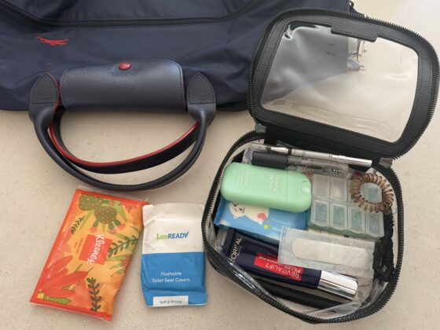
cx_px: 220
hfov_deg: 71.6
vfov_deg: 56.8
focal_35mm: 24
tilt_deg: -64.2
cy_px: 165
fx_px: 305
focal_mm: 6.76
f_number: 1.78
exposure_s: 1/90
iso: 200
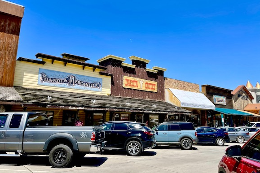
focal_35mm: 28
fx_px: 202
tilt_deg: +11.0
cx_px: 132
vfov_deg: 46.4
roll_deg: -0.9
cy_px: 82
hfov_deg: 65.5
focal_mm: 5.1
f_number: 1.6
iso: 32
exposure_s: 1/2857
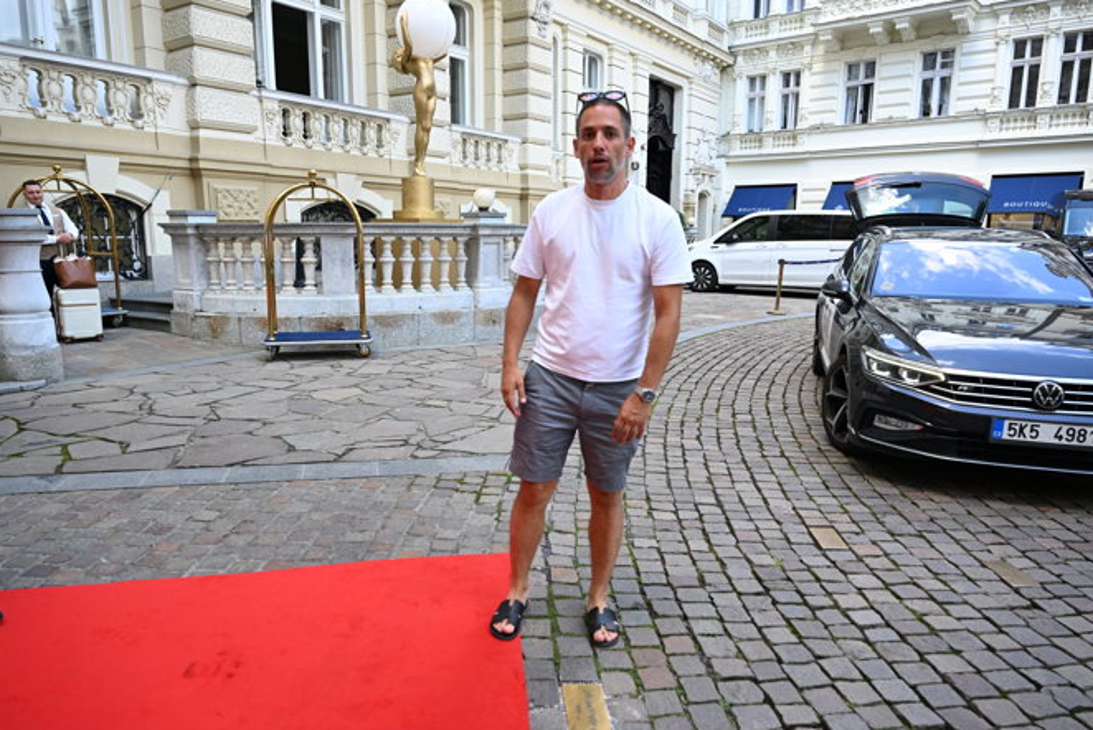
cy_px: 372
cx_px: 533
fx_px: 775
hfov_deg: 70.4
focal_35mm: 26
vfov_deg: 50.4
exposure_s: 1/1000
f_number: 4.5
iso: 1250
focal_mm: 24.5
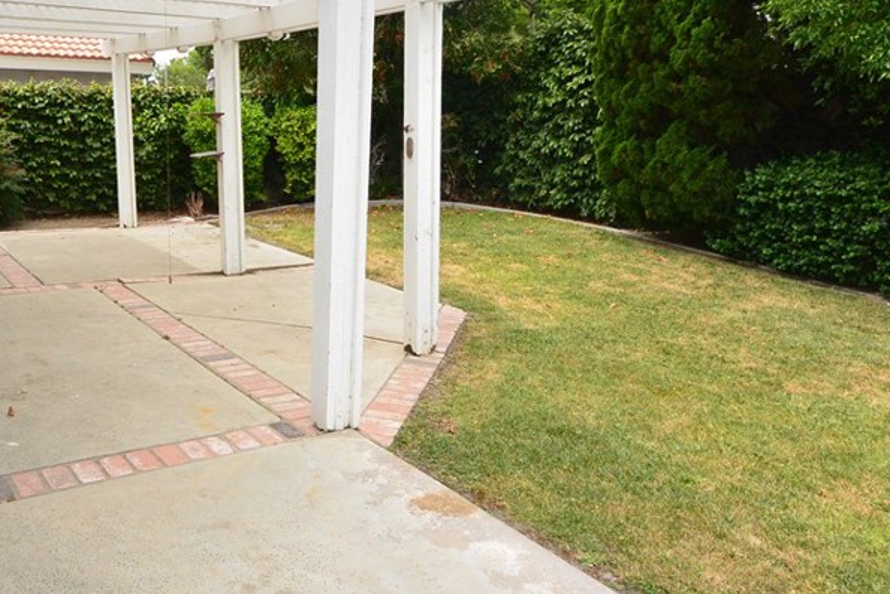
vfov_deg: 42.3
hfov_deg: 59.0
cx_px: 301
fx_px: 767
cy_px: 273
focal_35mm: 31
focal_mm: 6.7
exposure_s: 1/250
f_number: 5
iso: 160
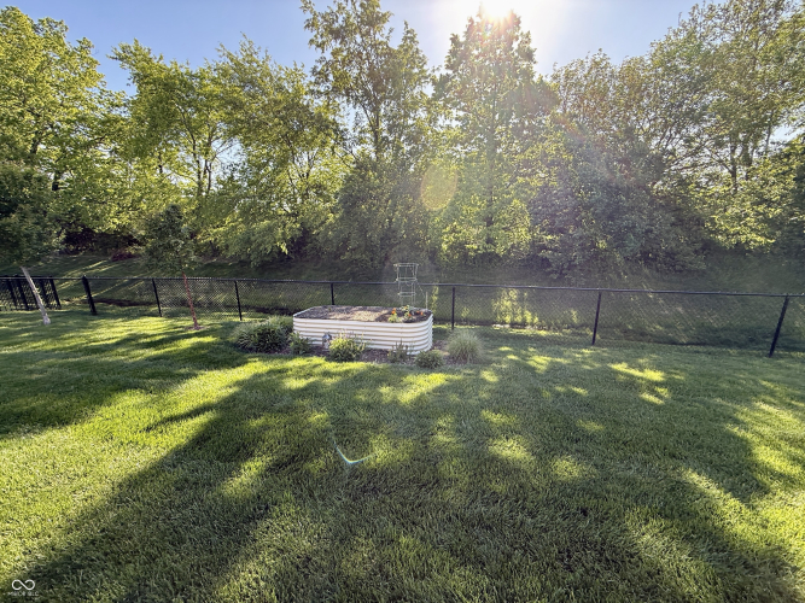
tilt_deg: -15.0
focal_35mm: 14
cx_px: 402
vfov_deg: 85.7
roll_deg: +2.1
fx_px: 326
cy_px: 302
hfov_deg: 102.1
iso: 50
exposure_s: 1/313
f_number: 2.2
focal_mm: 2.22
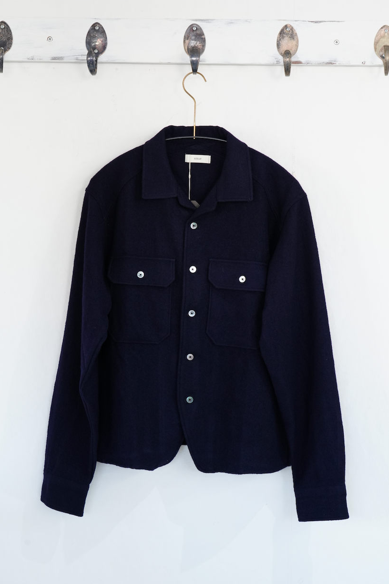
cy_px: 279
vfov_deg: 29.7
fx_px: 1102
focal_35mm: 68
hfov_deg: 20.0
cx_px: 191
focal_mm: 65
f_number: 8
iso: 1250
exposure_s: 1/30
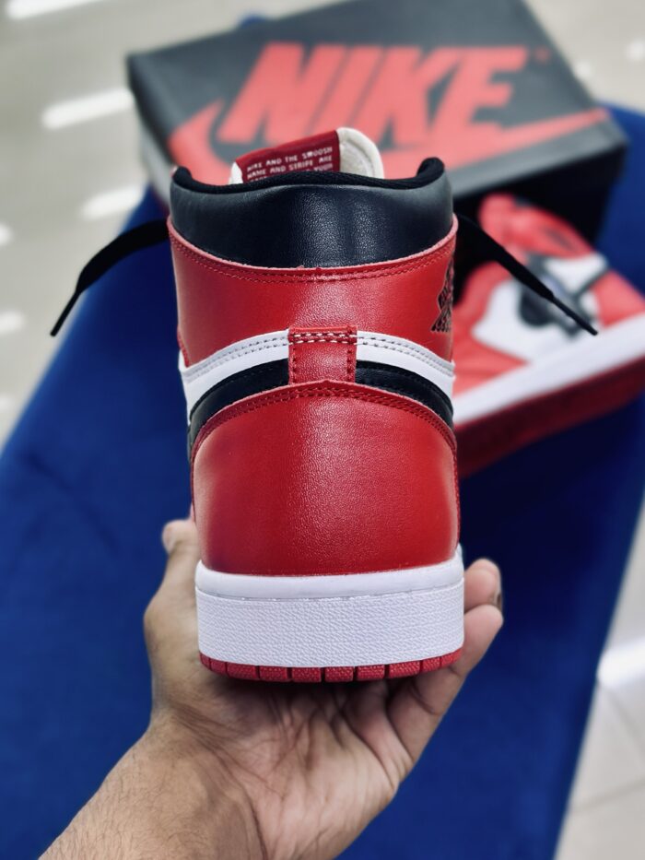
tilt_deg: -55.6
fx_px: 1192
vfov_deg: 39.7
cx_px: 322
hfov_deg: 30.3
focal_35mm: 48
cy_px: 430
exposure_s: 1/100
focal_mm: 6.86
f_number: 1.78
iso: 100
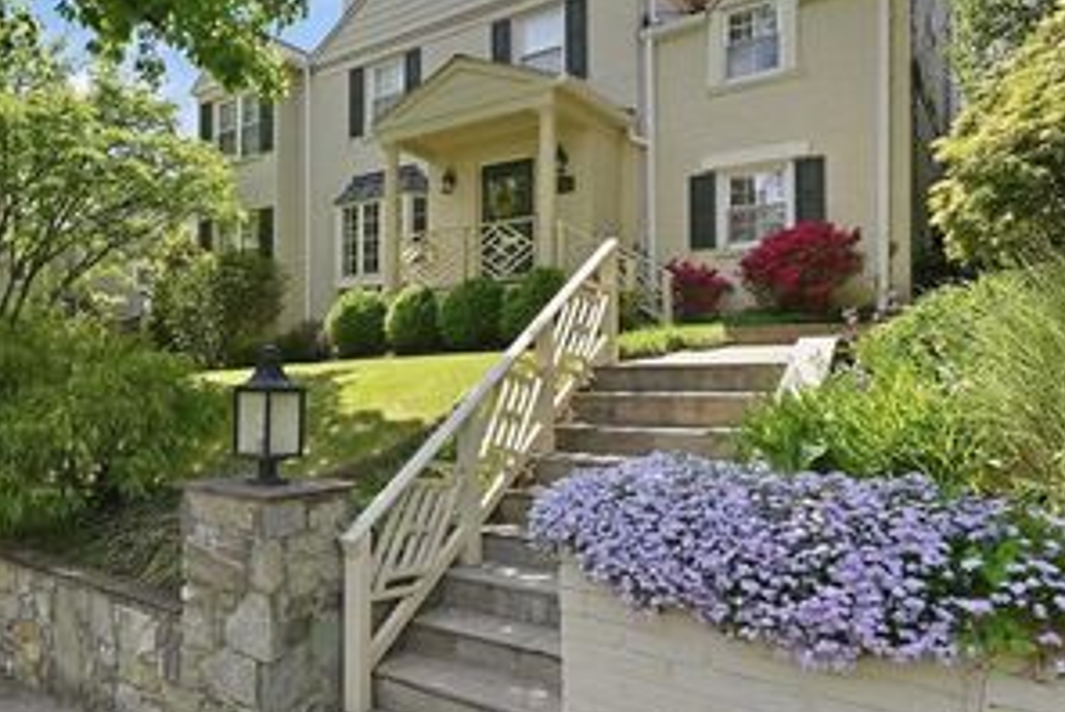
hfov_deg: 64.7
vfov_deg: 48.0
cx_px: 317
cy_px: 360
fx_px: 800
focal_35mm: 27
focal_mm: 16
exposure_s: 1/125
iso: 80
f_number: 5
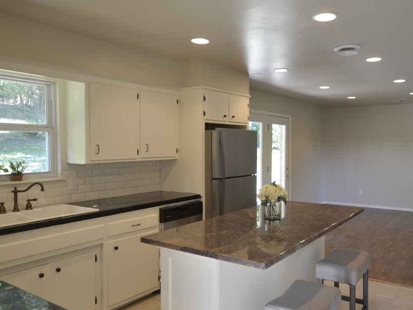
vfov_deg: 48.8
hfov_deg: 61.6
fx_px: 342
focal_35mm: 29
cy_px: 153
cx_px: 254
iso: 250
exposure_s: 1/40
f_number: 3.5
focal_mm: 15
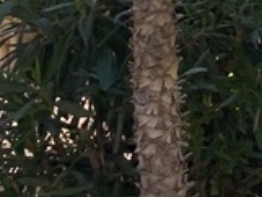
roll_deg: -0.9
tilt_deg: +4.0
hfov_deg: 8.0
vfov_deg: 6.3
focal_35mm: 207
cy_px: -474
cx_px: 827
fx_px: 1568
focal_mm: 4.25
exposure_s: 1/1610
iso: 25
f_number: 1.8
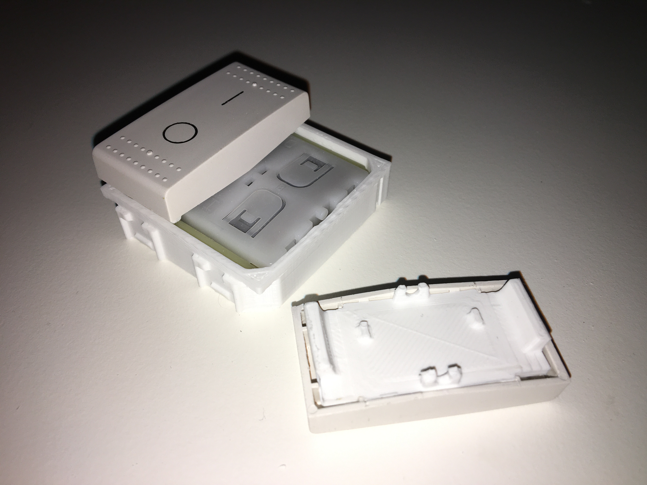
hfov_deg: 61.7
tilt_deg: -47.1
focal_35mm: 29
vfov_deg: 48.2
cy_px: 242
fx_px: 542
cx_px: 324
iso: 25
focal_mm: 4.15
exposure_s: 1/534
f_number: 2.2
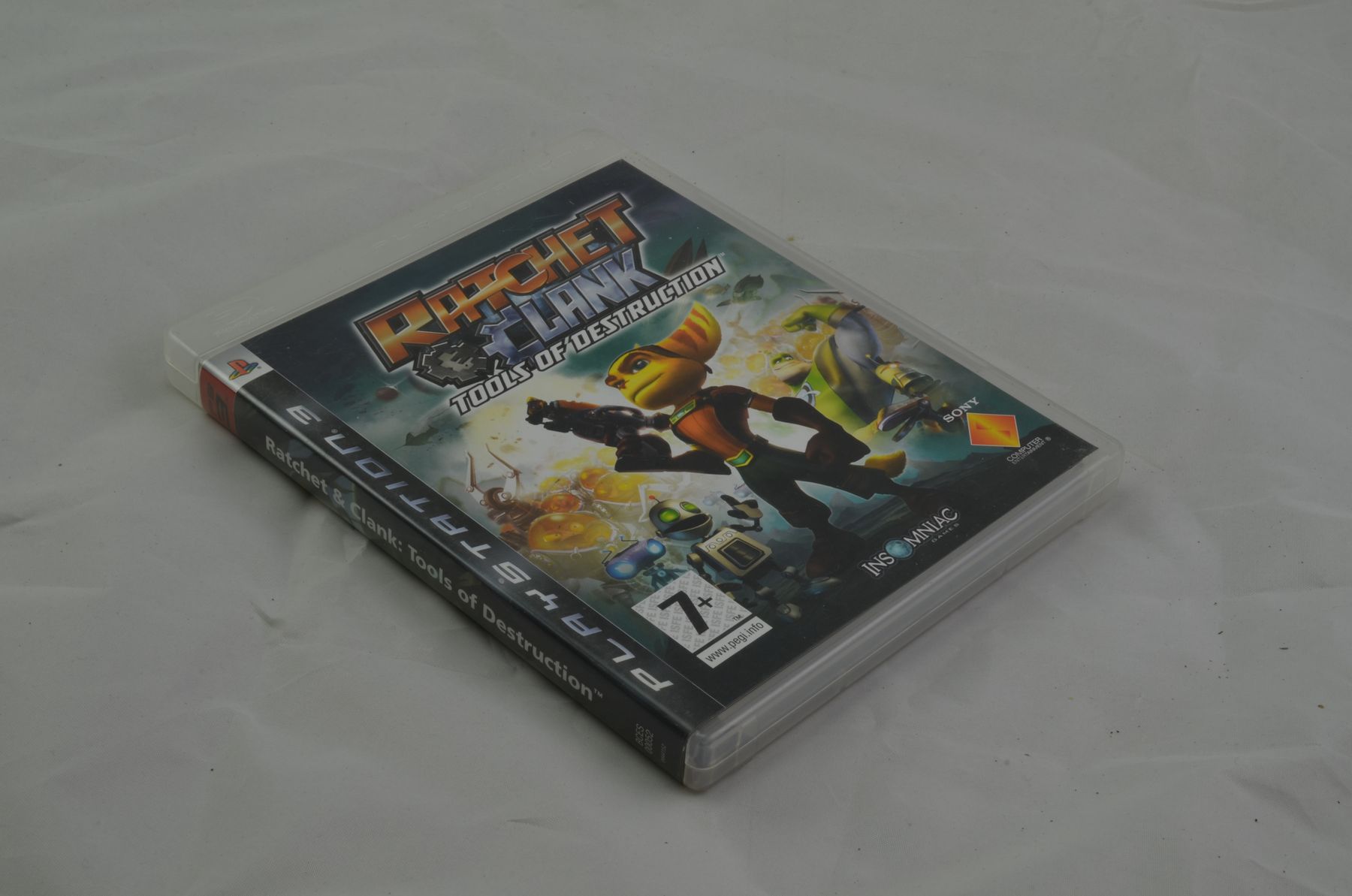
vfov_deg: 22.5
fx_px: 2249
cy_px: 448
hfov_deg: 33.5
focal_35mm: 60
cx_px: 676
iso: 100
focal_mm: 40
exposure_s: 1/4
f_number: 20
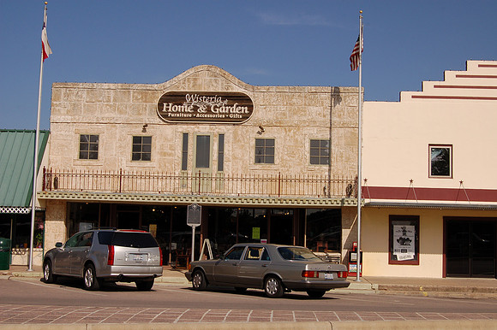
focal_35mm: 48
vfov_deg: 28.0
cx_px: 248
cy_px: 165
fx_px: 662
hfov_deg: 41.1
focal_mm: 32
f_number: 11
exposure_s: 1/500
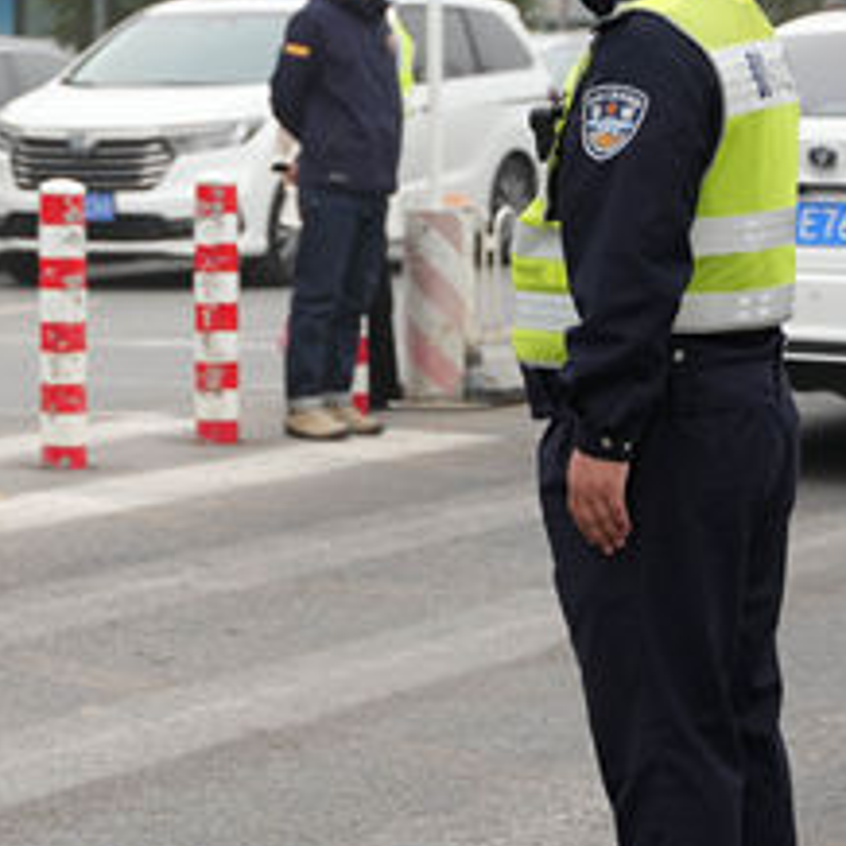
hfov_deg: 10.7
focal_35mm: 157
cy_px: 153
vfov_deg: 11.1
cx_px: -423
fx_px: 4341
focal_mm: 46.9
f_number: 2.8
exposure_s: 1/1250
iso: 400
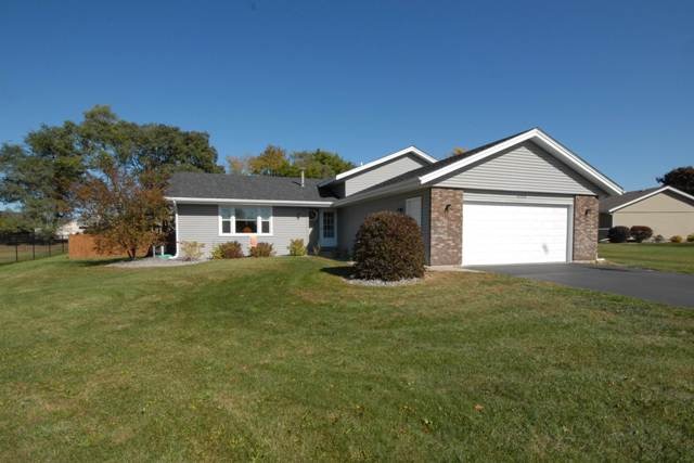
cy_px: 232
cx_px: 347
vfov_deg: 77.4
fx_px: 289
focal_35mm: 15
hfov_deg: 100.4
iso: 400
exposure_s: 1/250
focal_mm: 10
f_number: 16
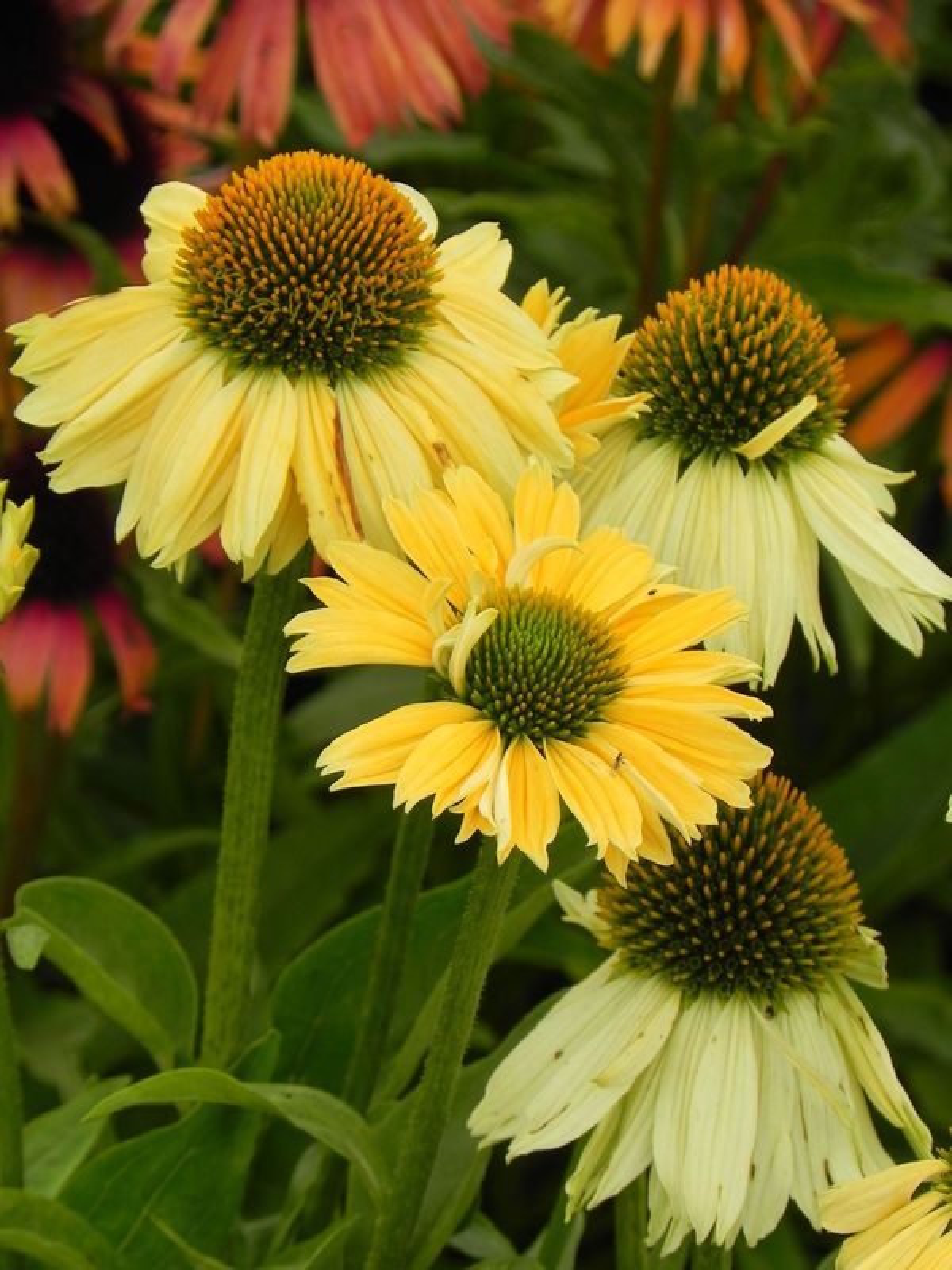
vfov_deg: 8.0
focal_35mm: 247
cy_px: 635
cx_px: 476
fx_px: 9057
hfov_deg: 6.0
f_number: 5
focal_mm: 44
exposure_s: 1/500
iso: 160
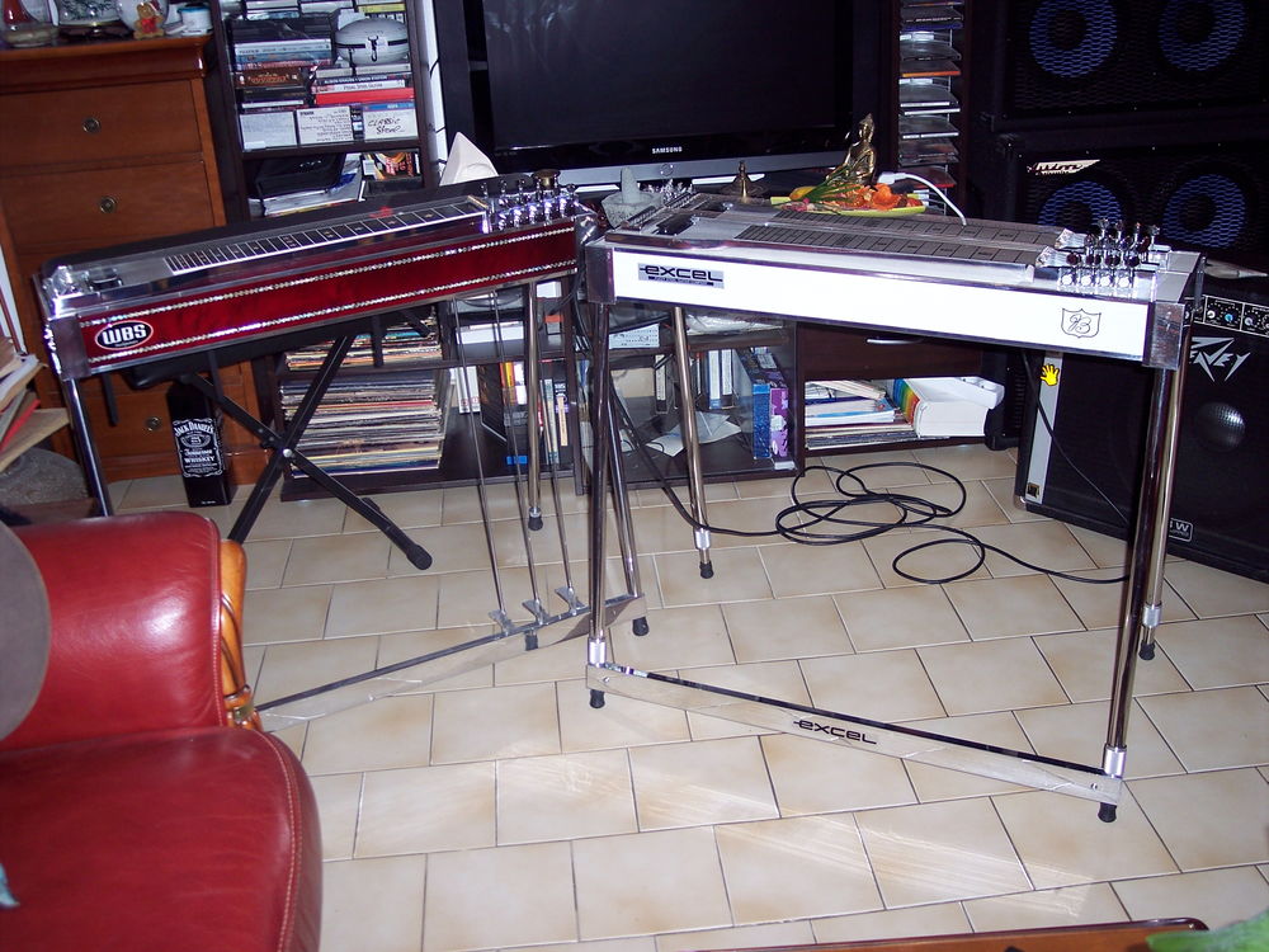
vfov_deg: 36.8
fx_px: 1430
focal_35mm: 39
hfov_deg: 47.9
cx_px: 634
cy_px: 476
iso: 100
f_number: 2.8
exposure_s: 1/60
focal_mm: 8
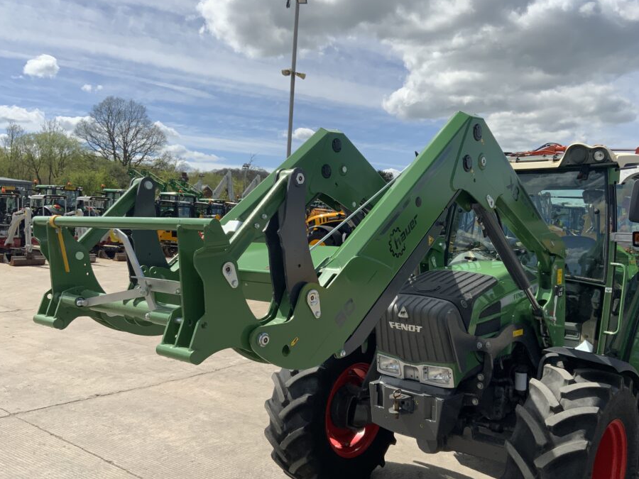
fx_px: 609
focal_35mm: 33
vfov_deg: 42.9
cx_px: 356
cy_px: 253
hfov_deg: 55.2
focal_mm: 3
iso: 20
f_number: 1.8
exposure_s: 1/2667
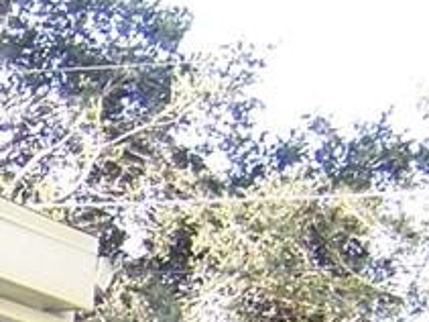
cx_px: -602
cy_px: 728
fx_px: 1982
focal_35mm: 160
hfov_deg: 10.6
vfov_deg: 8.6
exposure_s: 1/60
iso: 80
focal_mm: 5.5
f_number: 2.8
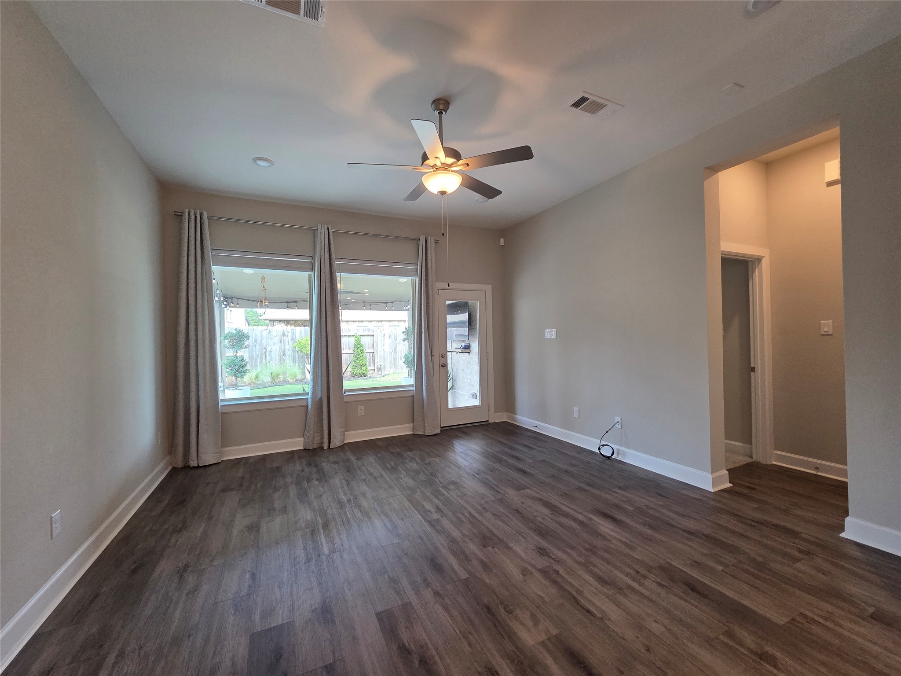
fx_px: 338
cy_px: 338
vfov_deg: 89.9
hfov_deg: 106.2
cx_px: 450
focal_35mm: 13
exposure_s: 1/120
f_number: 2.2
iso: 250
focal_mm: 2.2
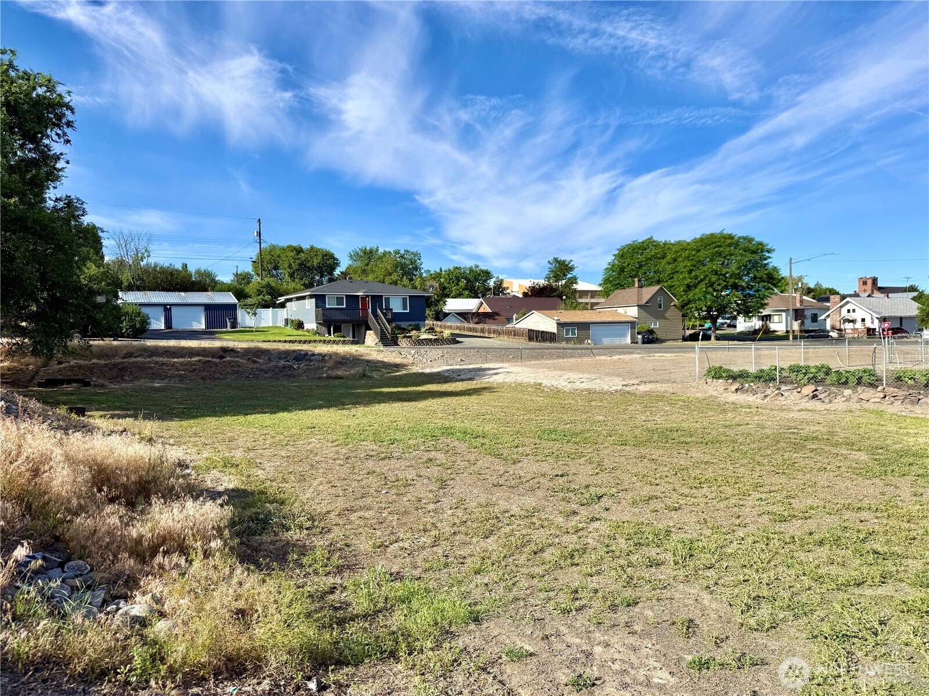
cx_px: 464
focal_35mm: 24
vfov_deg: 56.8
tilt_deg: -1.5
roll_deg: +2.0
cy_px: 348
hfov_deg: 71.6
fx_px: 644
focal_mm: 6.76
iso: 80
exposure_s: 1/5319
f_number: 1.78
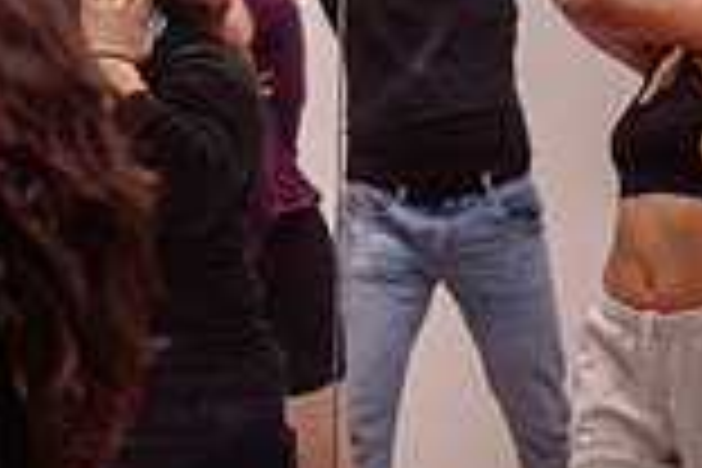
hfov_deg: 7.3
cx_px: -396
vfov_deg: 5.0
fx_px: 5362
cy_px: 322
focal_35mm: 275
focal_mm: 70
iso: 1600
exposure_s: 1/160
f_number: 2.8
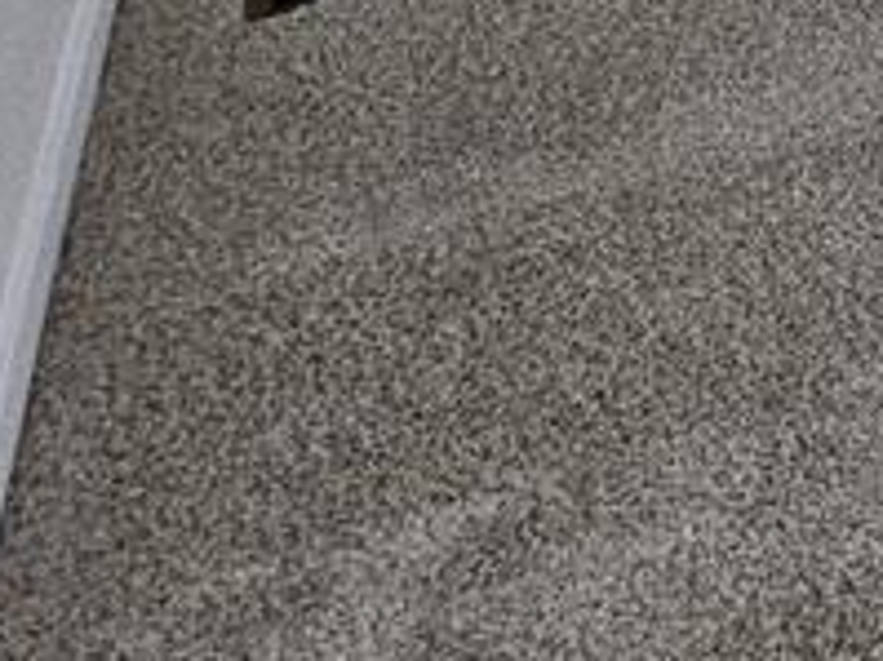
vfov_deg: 14.8
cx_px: 2028
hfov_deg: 16.1
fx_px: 1708
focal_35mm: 67
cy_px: -883
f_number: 2.2
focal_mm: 2.2
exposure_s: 1/60
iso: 400
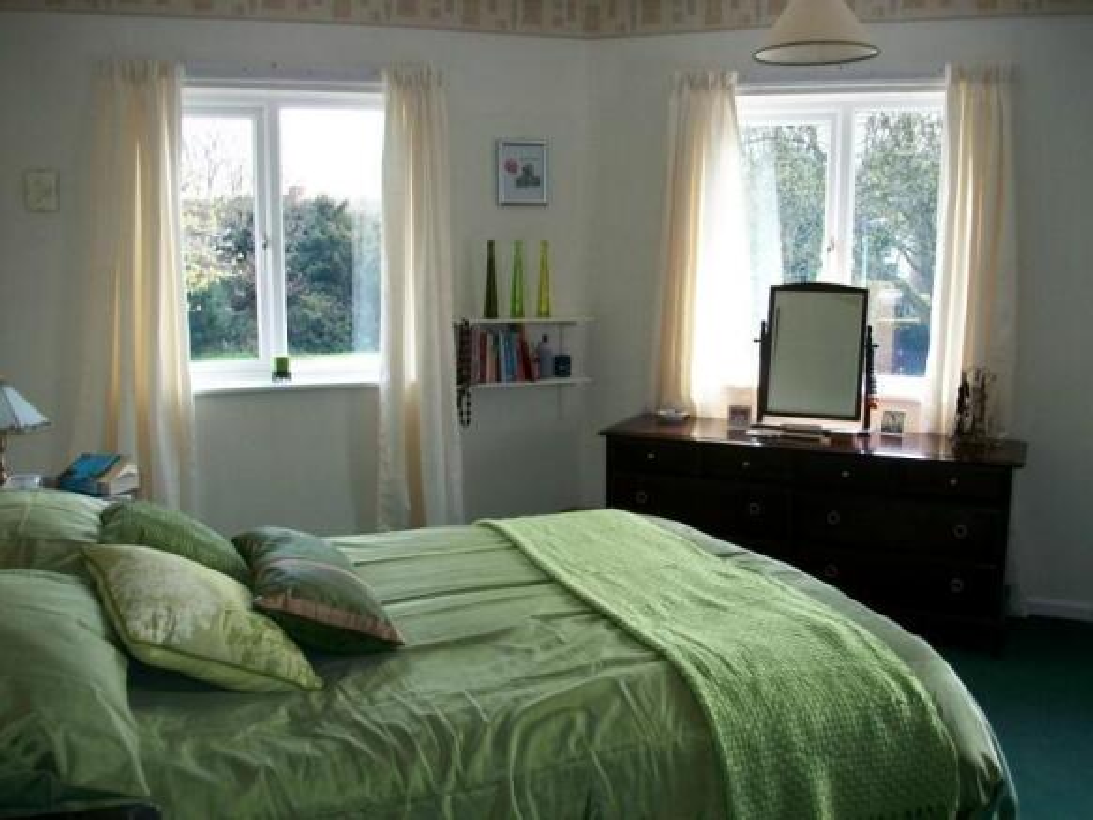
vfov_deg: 41.8
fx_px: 1073
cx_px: 546
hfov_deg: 54.0
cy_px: 410
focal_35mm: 34
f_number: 2.8
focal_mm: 5.7
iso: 80
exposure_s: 1/125
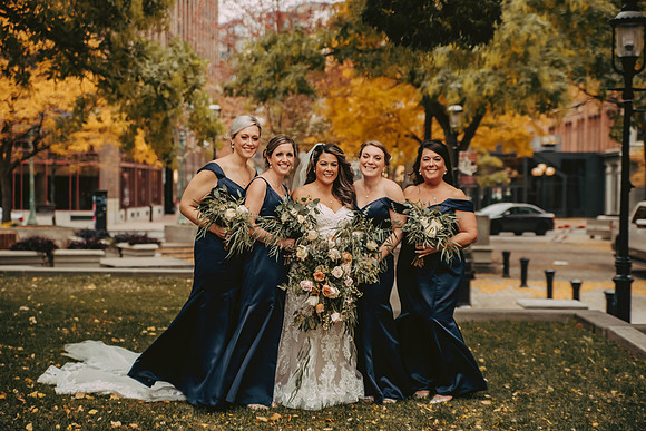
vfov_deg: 18.2
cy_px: 216
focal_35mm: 75
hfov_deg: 27.0
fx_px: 1346
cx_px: 323
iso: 1250
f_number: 3.2
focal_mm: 75
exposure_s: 1/1000
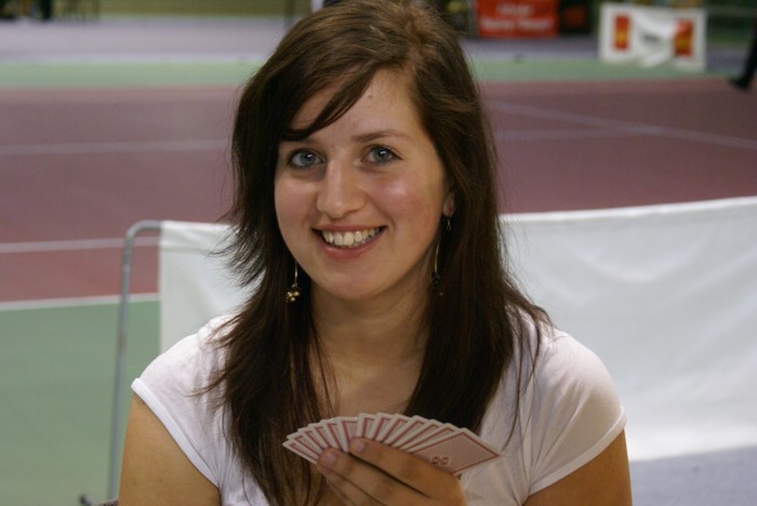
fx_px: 1894
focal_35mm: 90
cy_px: 253
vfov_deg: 15.2
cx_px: 378
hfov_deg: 22.6
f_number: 5.6
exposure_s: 1/40
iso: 800
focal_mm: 60
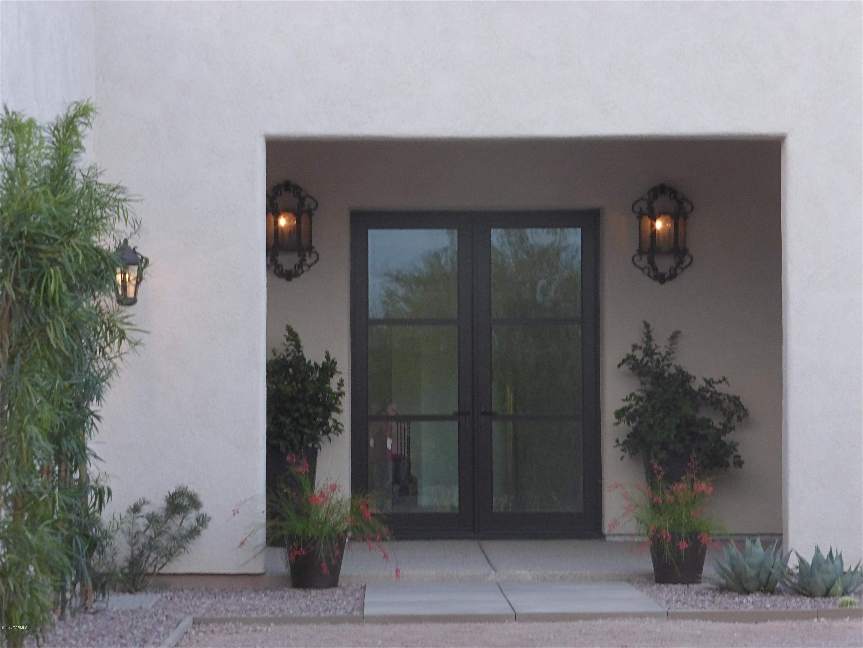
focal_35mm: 109
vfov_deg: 13.6
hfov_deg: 18.0
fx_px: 2717
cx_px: 432
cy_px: 324
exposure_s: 1/80
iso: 400
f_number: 5.3
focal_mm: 19.4
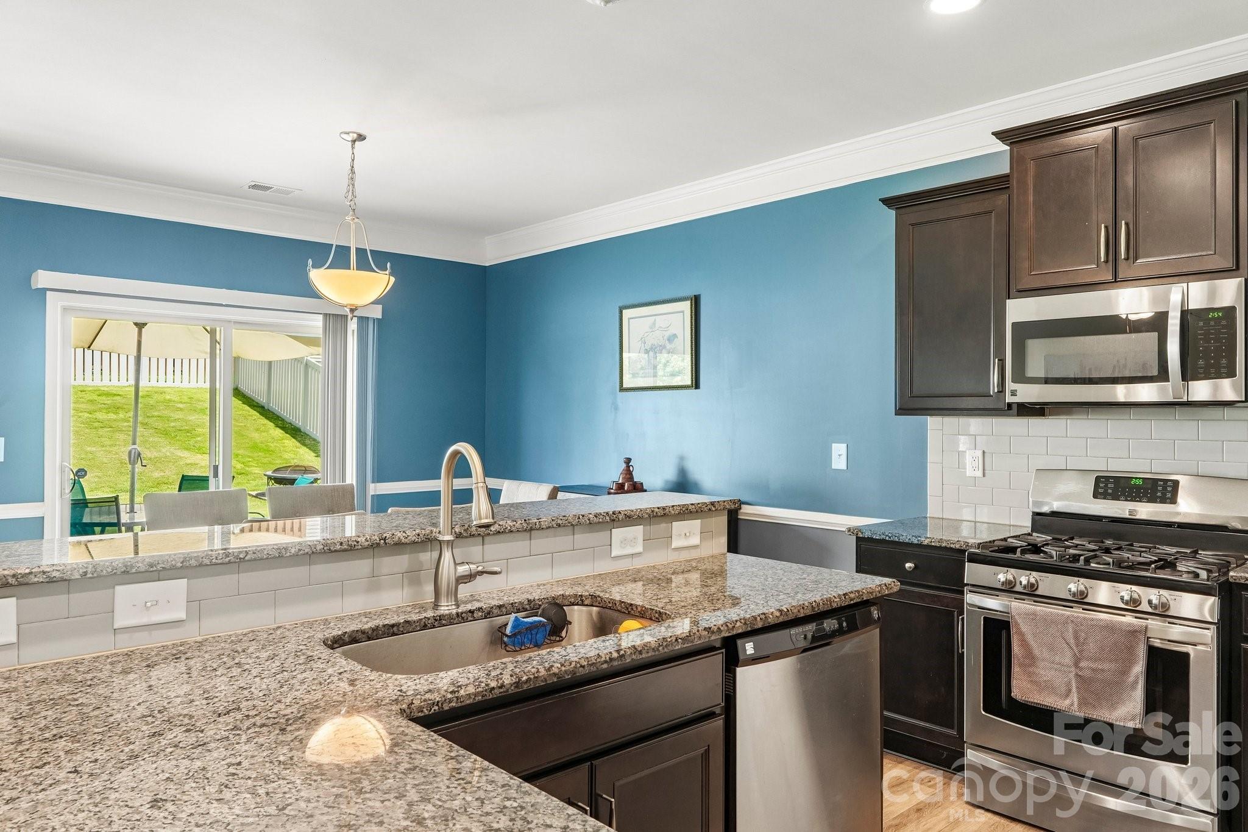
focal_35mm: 26
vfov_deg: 50.4
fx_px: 884
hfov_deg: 70.4
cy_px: 416
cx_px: 624
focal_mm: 17
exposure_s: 1/6
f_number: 8
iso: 400
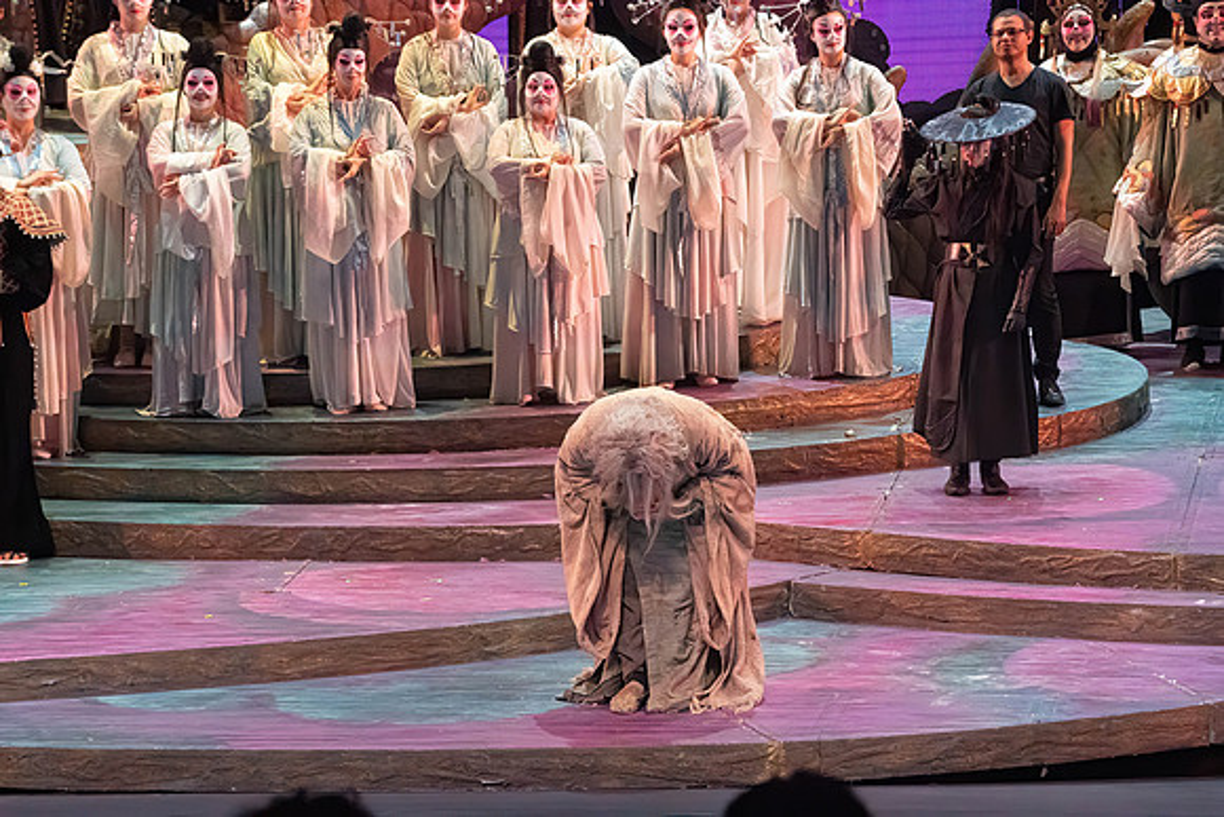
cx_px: 612
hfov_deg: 10.3
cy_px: 408
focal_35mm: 200
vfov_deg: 6.9
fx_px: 6801
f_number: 10
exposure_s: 1/1000
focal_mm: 200
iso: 20000
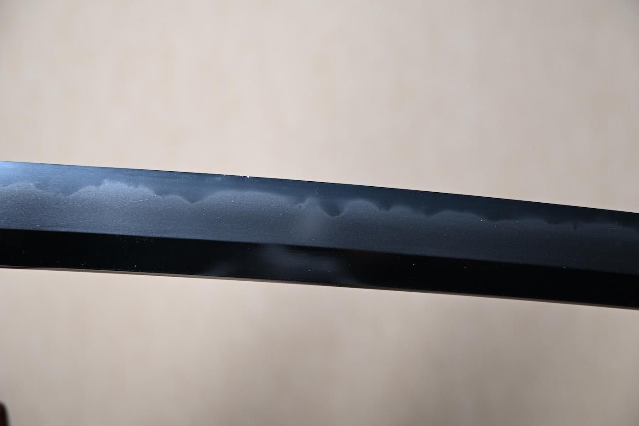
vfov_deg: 16.0
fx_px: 1517
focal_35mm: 86
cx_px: 320
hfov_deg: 23.8
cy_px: 213
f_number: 5
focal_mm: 57
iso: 100
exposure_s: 1
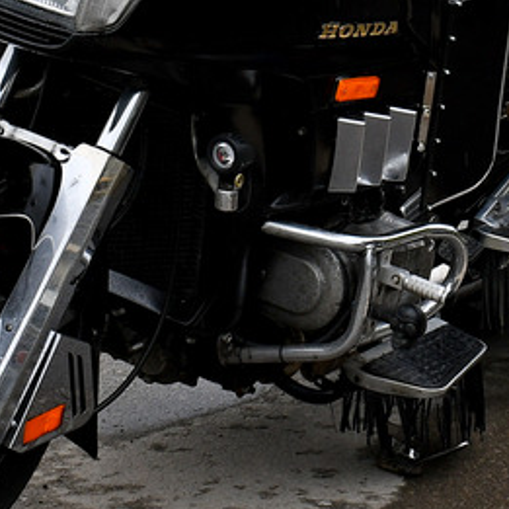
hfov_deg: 8.6
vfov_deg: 8.5
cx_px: 215
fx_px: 3377
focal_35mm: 203
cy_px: -137
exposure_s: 1/250
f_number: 6.3
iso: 200
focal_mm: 32
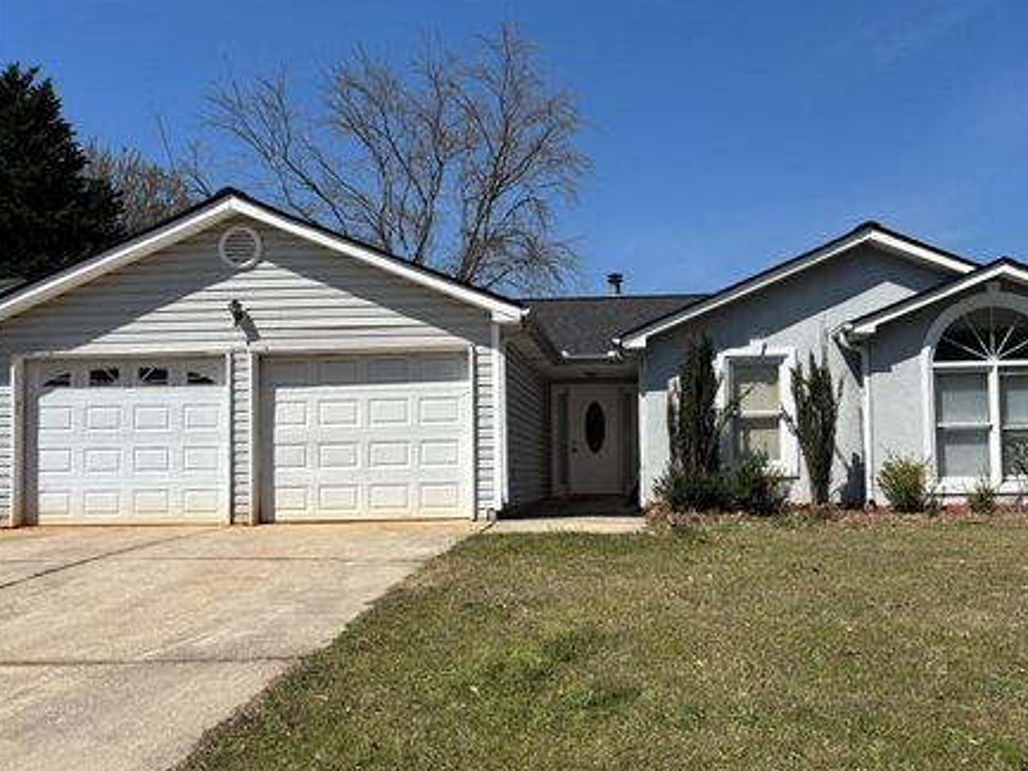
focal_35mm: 30
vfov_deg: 46.7
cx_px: 582
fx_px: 891
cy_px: 428
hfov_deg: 59.7
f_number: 1.6
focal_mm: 5.96
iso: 50
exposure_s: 1/4854
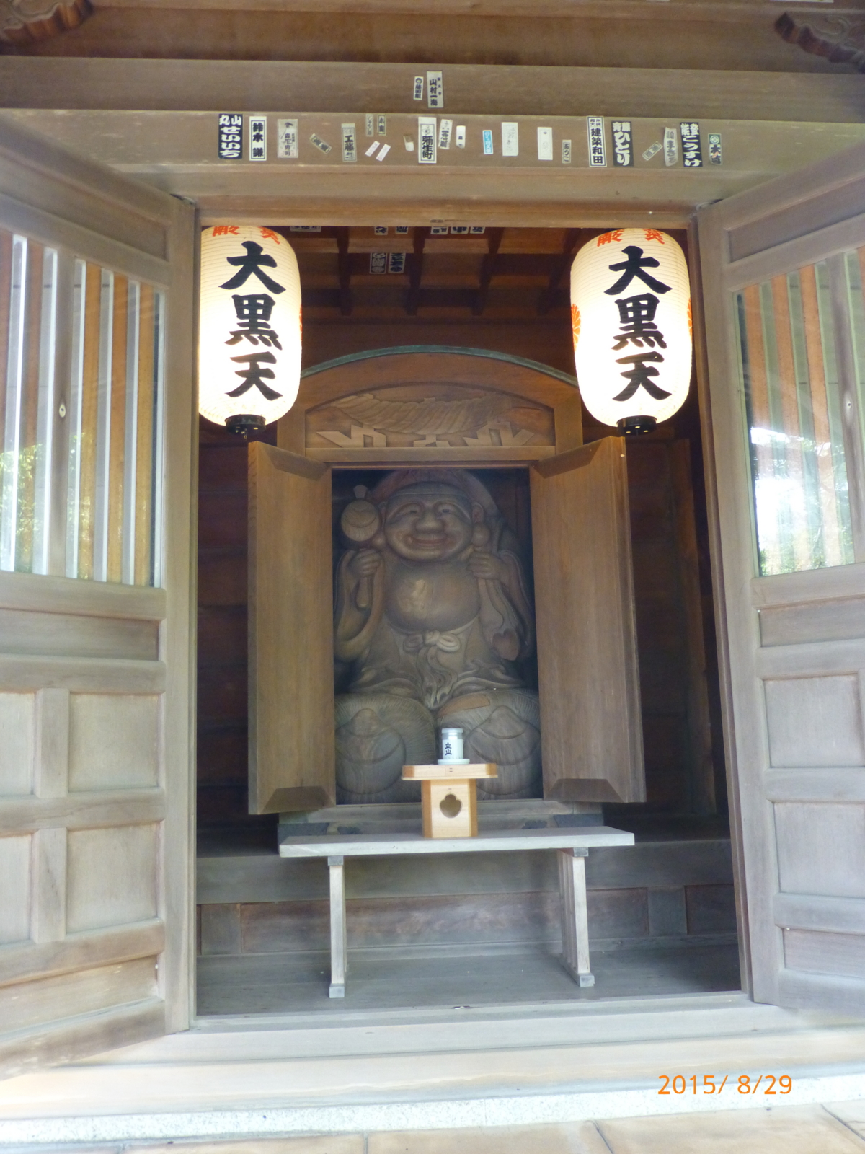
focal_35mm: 30
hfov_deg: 46.8
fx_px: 1000
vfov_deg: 60.0
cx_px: 432
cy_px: 577
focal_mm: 5.4
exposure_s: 1/40
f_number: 3.6
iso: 400
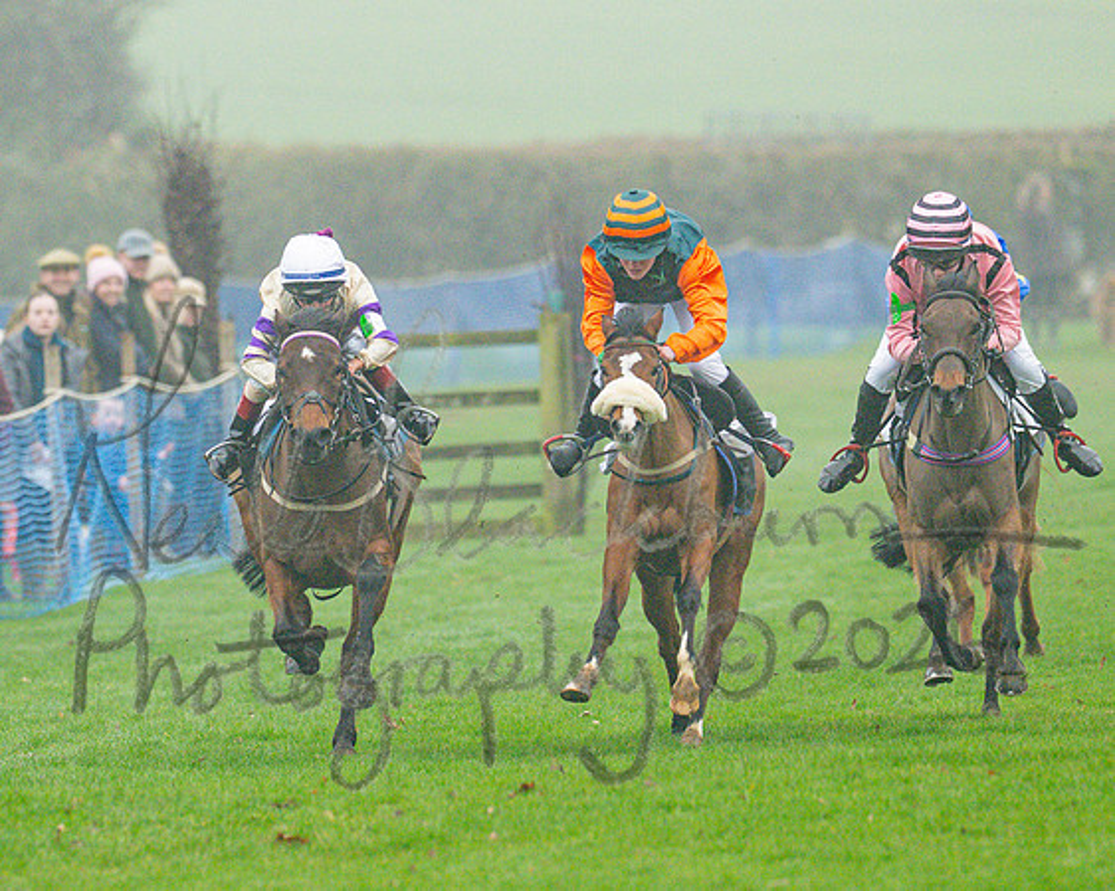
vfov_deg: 1.6
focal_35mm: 949
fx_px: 31321
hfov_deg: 2.0
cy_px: 511
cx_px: 175
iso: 800
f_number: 5
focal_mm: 400
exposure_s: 1/1250
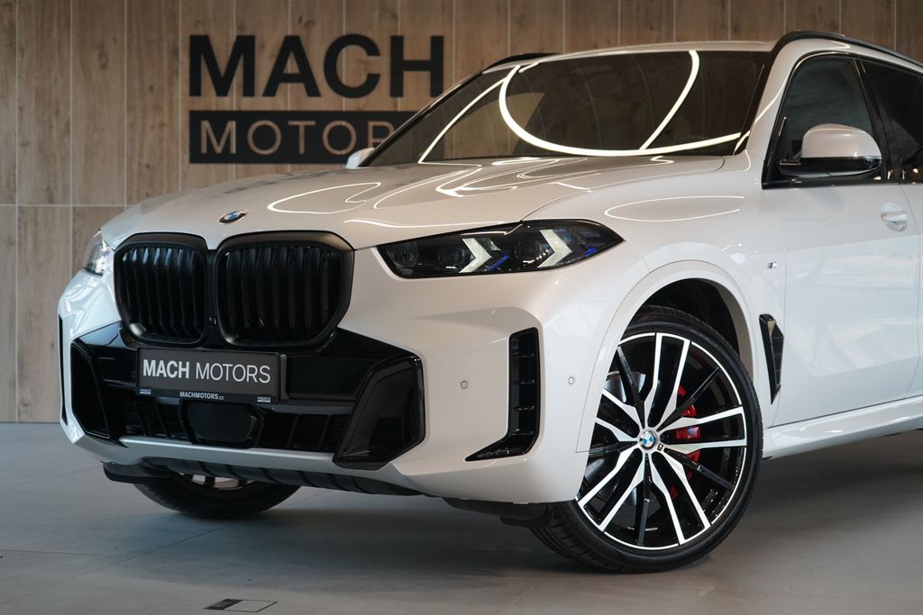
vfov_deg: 21.6
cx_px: 462
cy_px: 308
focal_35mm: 63
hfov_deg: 31.9
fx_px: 1615
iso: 1600
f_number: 5.6
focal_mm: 63
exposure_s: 1/160
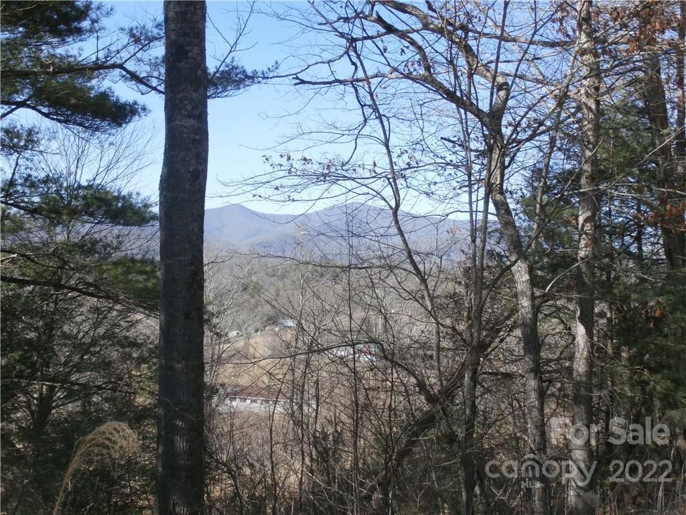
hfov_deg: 38.2
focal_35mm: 50
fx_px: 991
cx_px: 343
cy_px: 258
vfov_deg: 29.1
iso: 100
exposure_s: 1/320
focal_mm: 8.85
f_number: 3.9
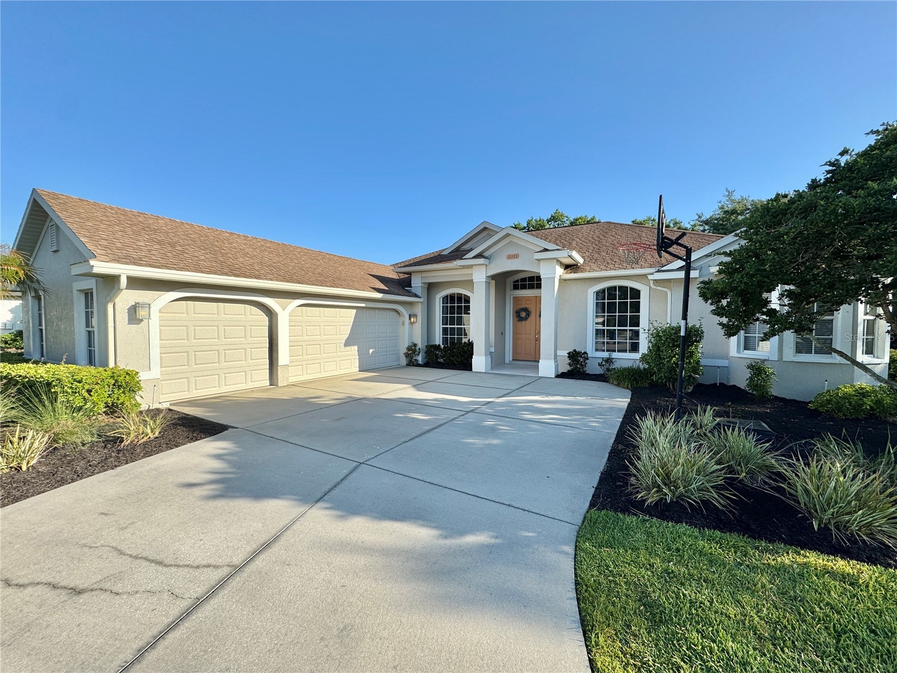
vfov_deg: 85.7
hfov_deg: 102.1
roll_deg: -0.4
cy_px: 336
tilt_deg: -3.4
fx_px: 363
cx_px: 448
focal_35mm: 14
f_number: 2.2
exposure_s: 1/1160
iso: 50
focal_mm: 2.22
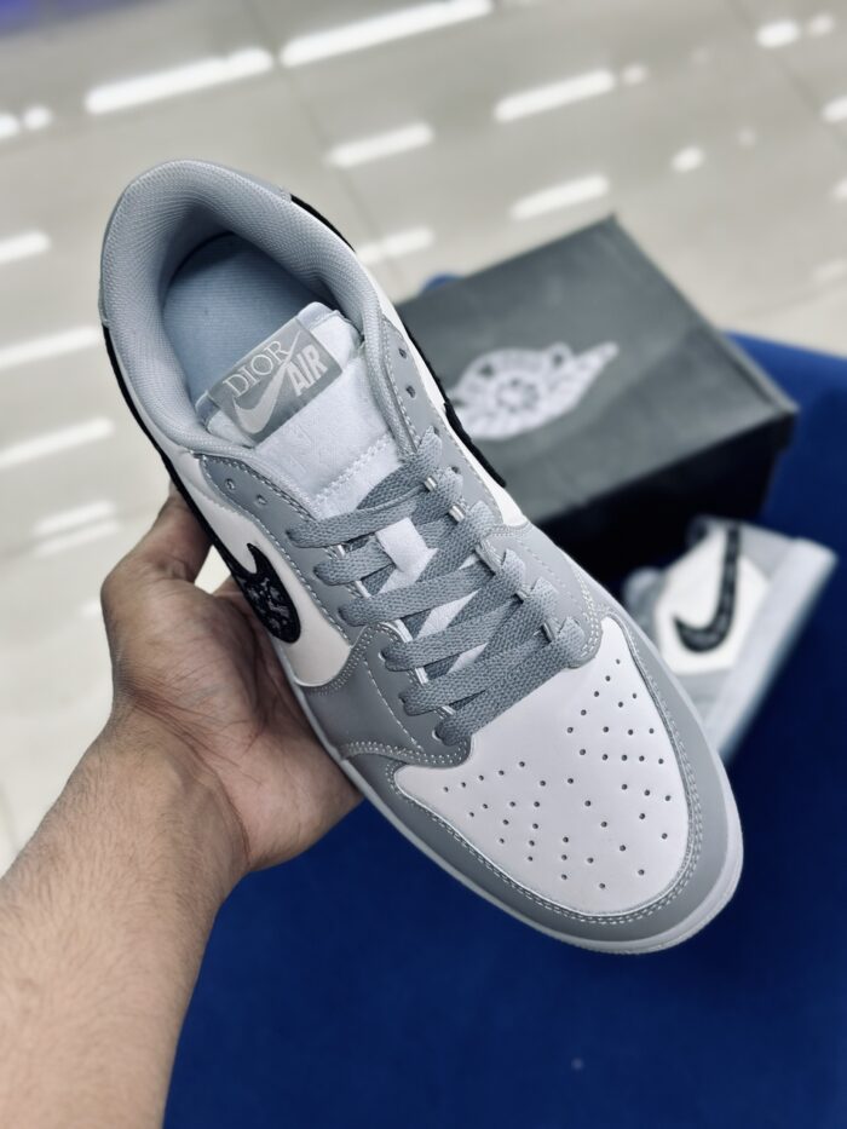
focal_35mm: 48
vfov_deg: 39.7
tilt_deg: -55.8
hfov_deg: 30.3
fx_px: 1566
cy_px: 564
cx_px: 424
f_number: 1.78
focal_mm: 6.86
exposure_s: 1/100
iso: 64
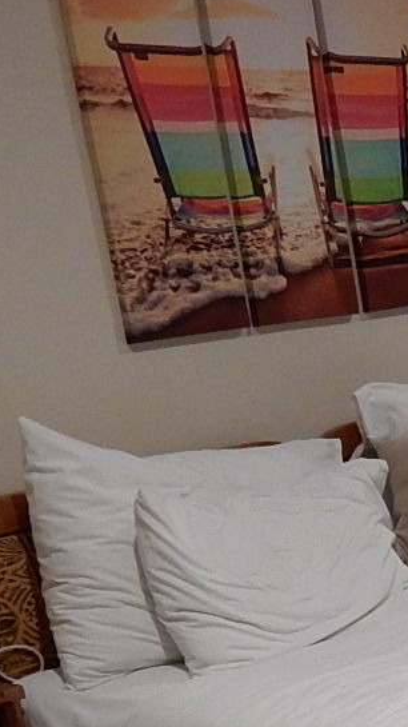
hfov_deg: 13.3
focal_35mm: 80
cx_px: 783
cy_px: 622
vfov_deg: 25.9
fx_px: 1541
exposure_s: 1/8
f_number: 3.7
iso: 400
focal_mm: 4.5
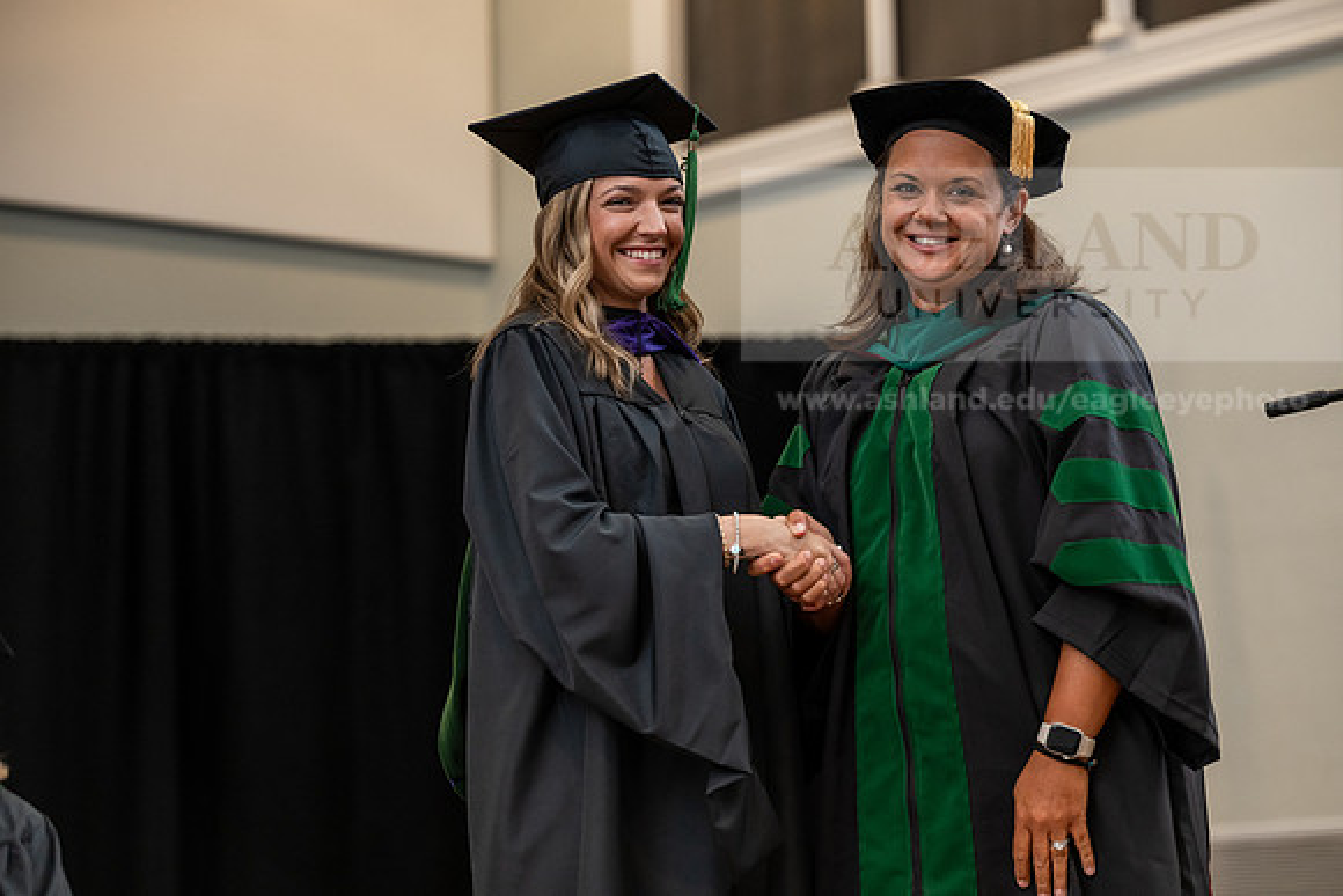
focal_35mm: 103
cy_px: 448
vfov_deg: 13.3
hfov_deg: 19.8
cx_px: 672
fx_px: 3843
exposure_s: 1/200
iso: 1600
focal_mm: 103
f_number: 3.5
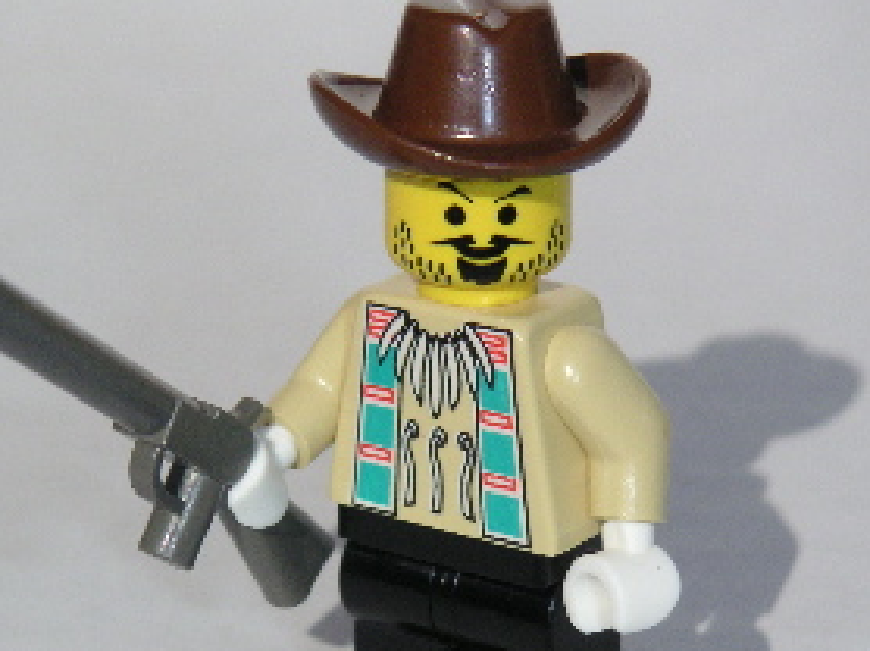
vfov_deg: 9.3
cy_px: 416
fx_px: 4018
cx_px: 357
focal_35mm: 160
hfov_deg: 12.4
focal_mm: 17.1
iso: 160
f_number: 8
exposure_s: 1/1000
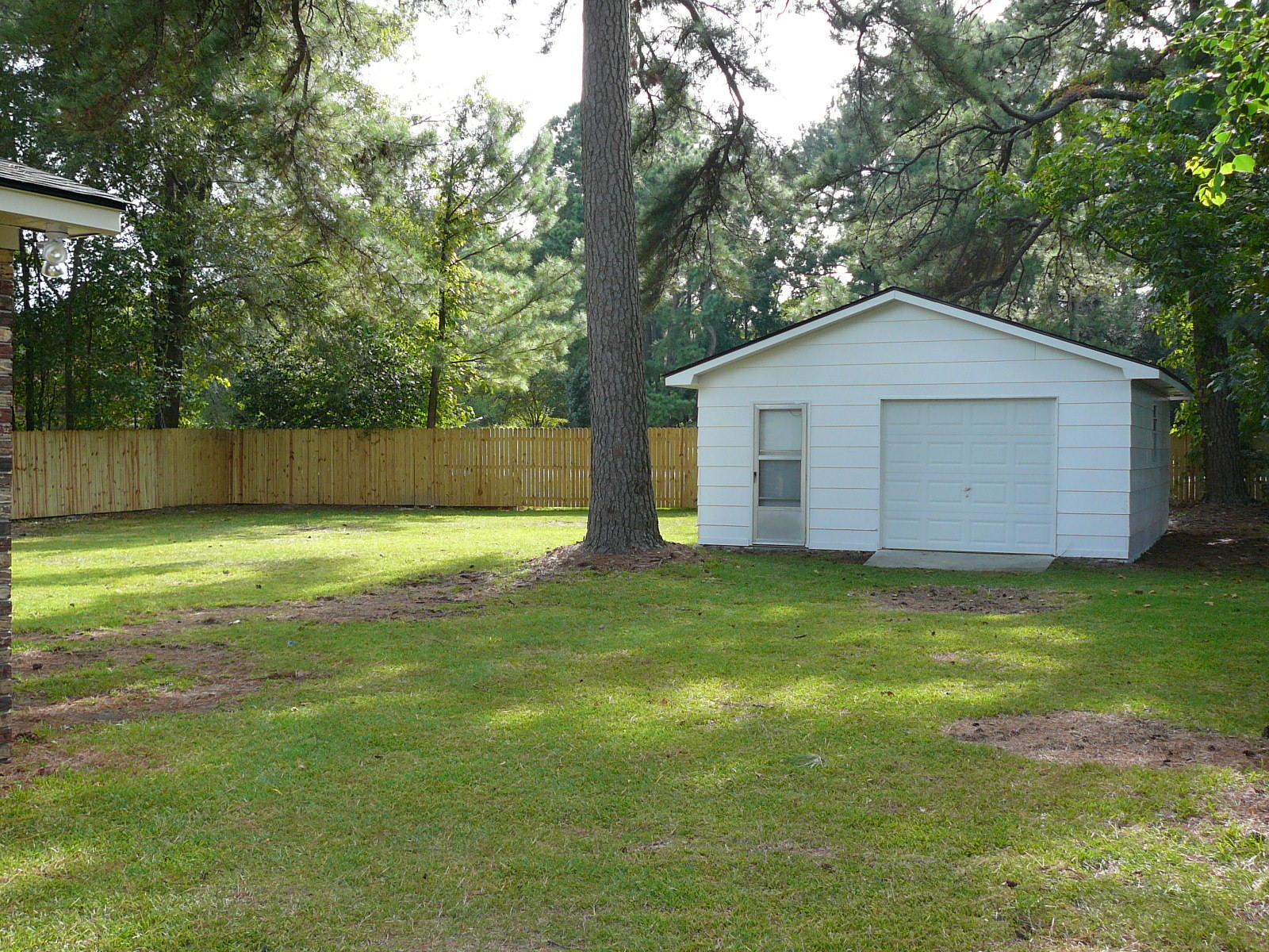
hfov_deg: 51.4
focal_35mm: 36
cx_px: 634
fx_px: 1320
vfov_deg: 39.7
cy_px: 476
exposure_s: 1/200
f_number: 2.8
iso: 80
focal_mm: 5.2
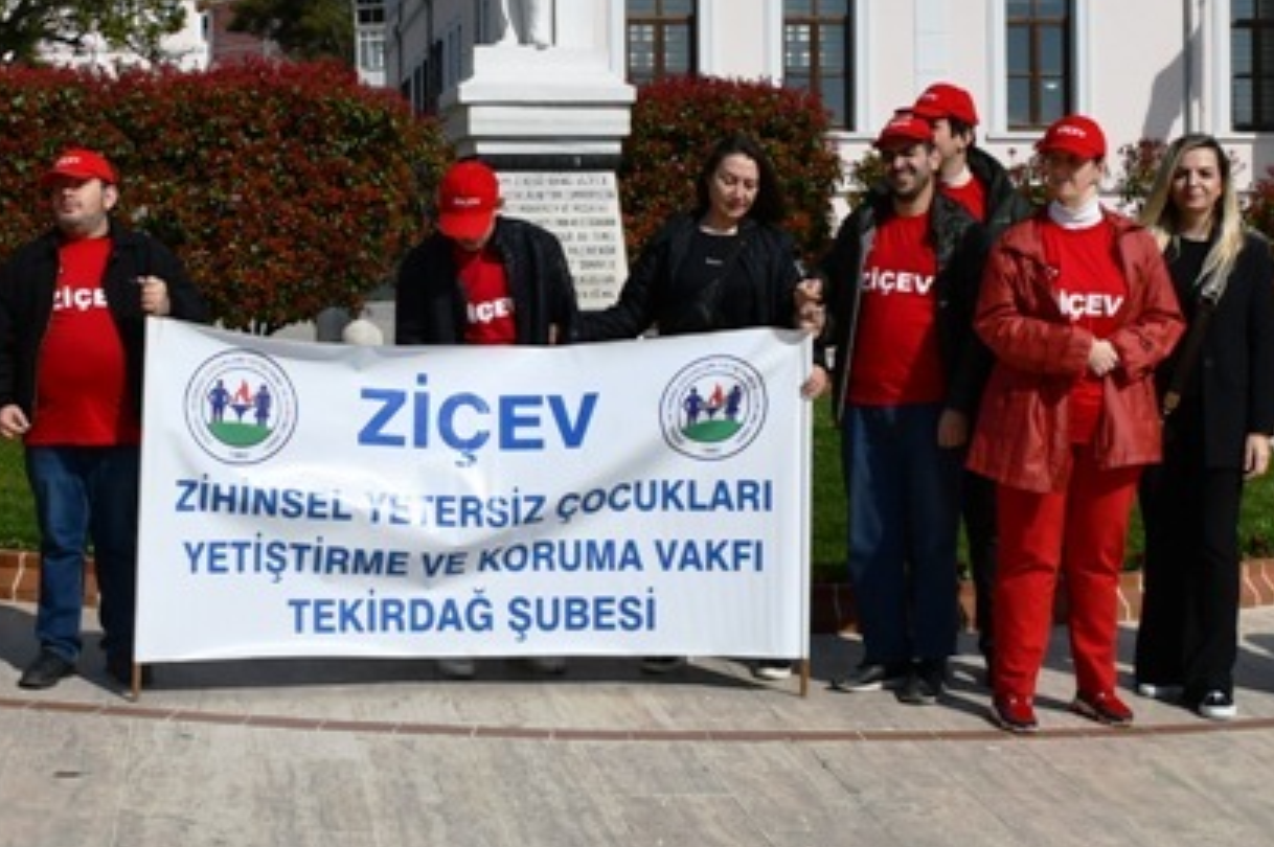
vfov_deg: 19.1
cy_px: 278
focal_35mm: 71
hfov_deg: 28.3
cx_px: 452
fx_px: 2511
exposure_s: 1/400
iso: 100
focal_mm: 18
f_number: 10
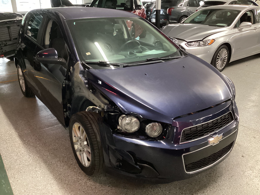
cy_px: 98
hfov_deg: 58.4
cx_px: 130
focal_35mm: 31
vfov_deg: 45.4
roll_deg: +0.8
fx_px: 233
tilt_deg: -25.1
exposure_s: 1/50
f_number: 2.4
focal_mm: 3.3
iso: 320
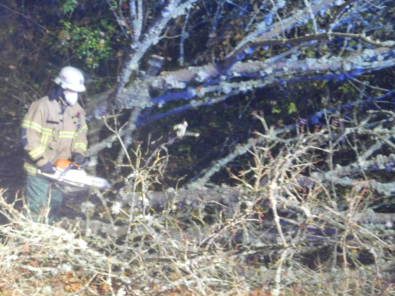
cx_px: 146
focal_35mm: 106
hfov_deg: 18.5
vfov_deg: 14.0
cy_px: 151
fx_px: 1210
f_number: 4.4
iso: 800
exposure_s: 1/8
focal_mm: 14.2
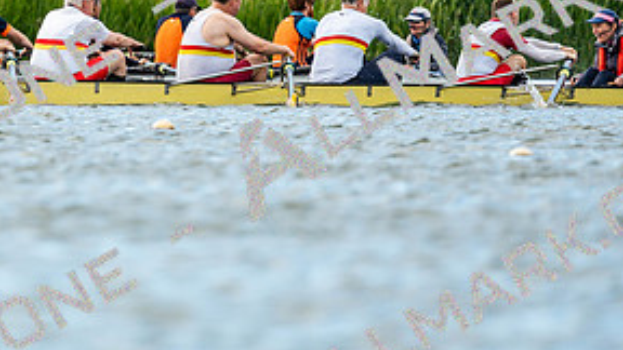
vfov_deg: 1.2
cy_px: 16
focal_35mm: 991
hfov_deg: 2.2
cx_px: 54
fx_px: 16371
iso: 640
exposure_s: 1/2000
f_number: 6.3
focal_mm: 470
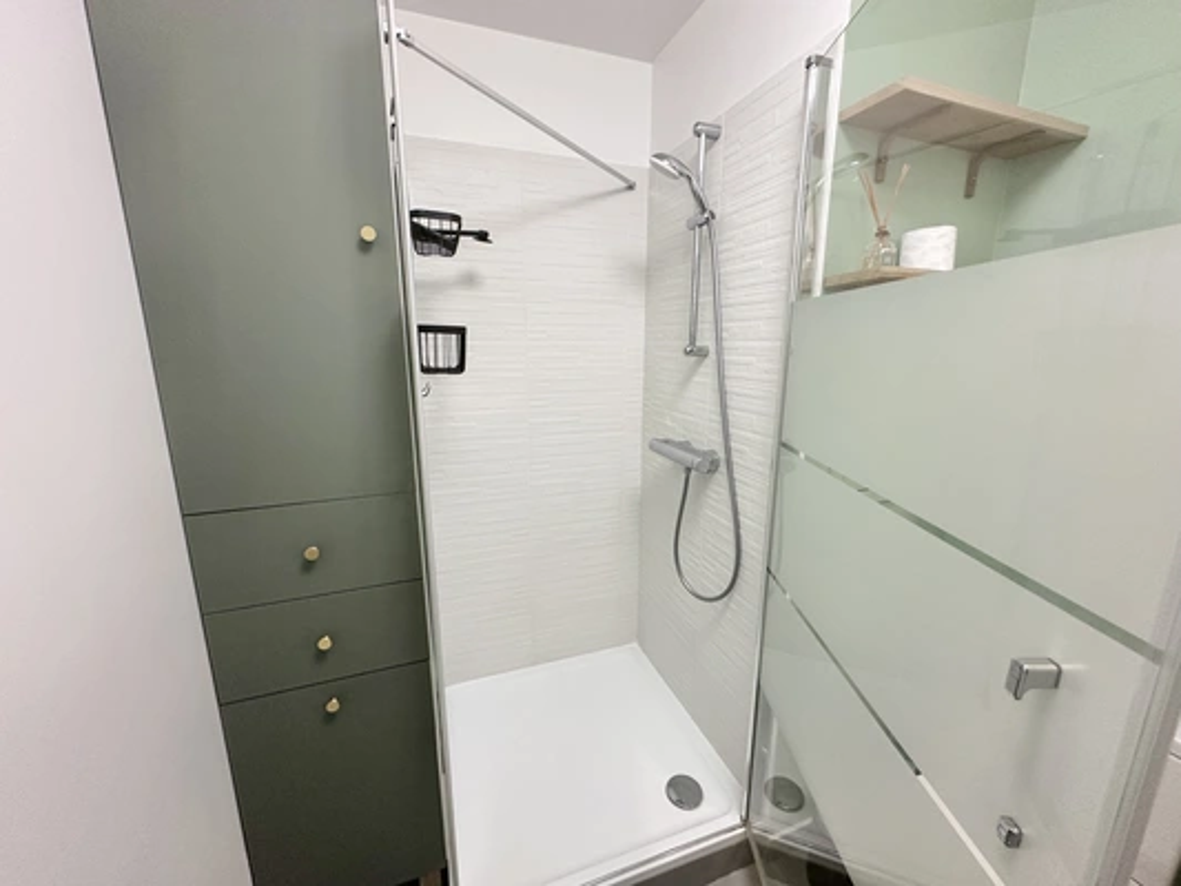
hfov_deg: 102.1
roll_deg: +0.2
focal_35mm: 14
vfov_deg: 85.7
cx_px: 590
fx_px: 478
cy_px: 443
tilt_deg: -11.5
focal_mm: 2.22
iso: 200
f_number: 2.2
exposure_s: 1/100
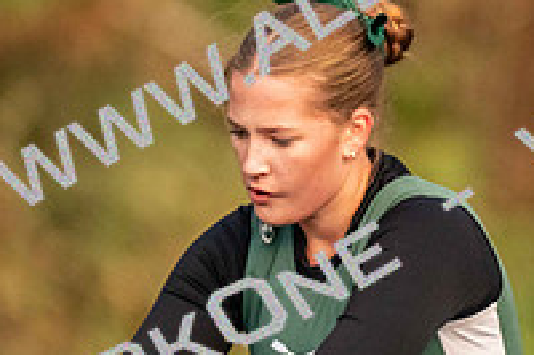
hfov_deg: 1.2
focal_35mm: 1742
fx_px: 25818
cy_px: 214
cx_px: 320
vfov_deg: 0.8
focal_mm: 600
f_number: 4
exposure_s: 1/2500
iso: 5000
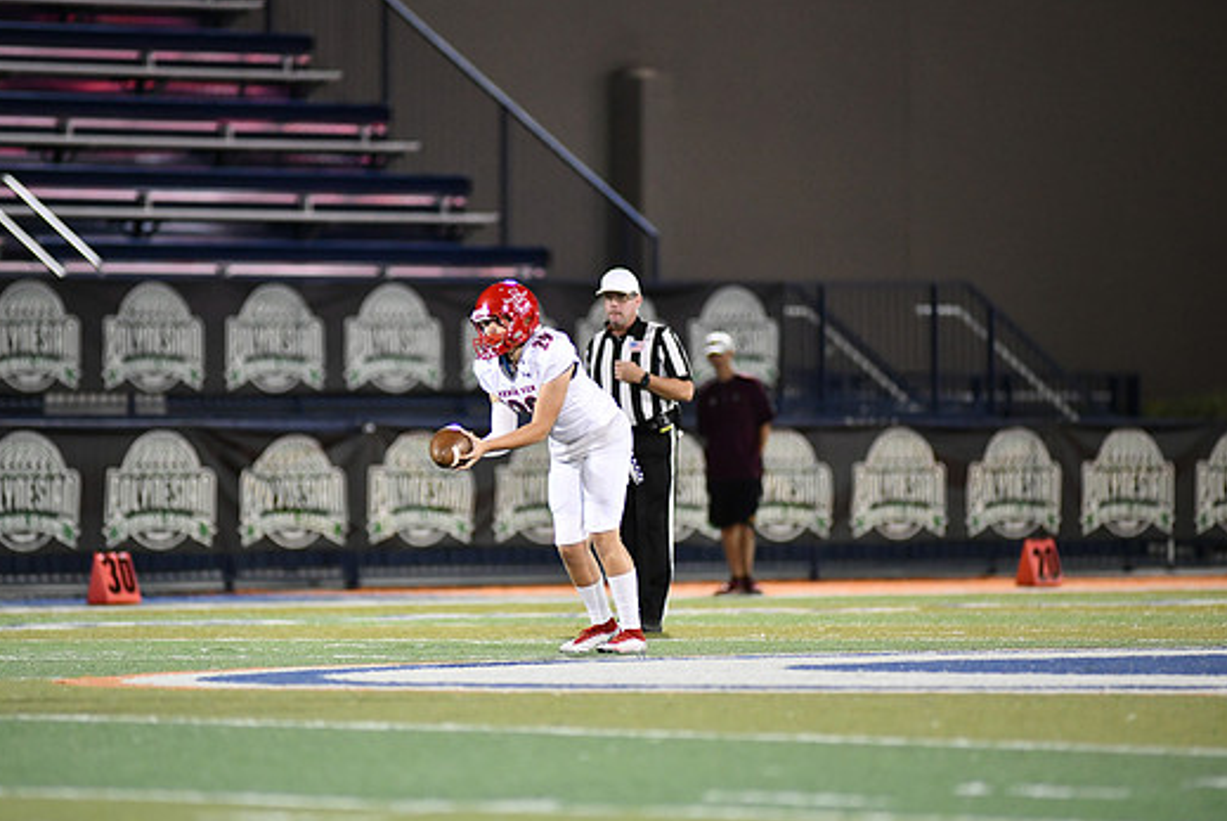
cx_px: 556
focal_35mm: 335
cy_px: 410
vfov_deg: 4.1
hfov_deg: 6.1
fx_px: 11427
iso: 4500
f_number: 2.8
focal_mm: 300
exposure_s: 1/1000
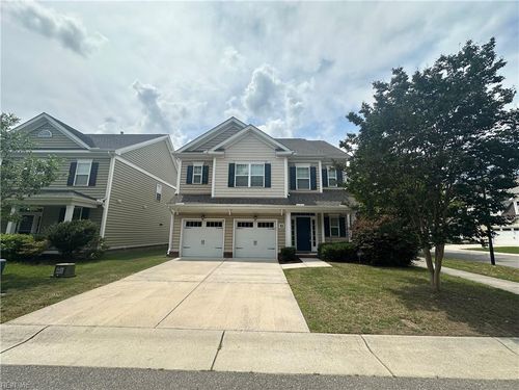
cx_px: 260
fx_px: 210
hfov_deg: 102.1
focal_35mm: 14
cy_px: 195
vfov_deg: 85.7
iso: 50
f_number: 2.2
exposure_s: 1/2212
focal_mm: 2.22
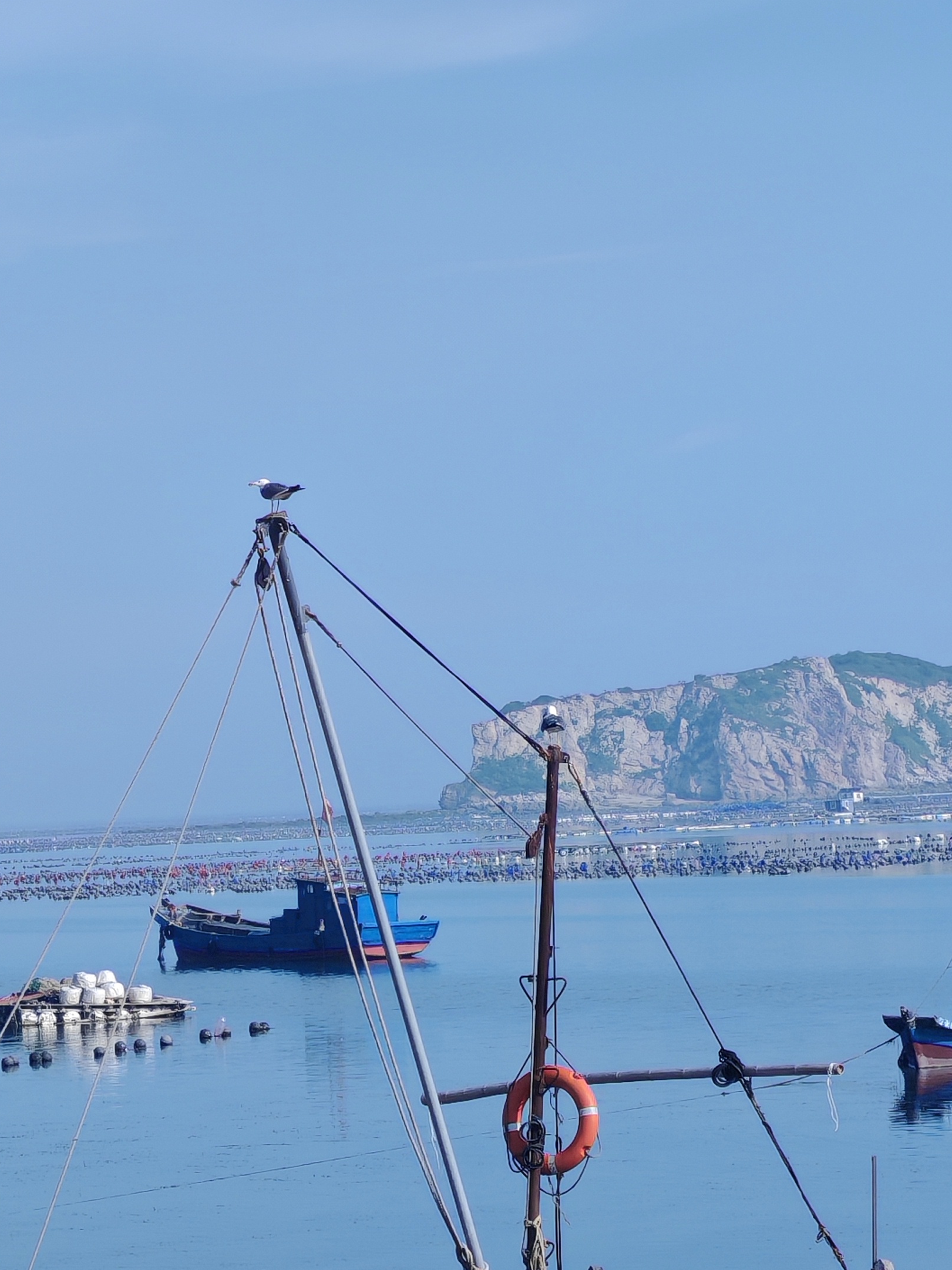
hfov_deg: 9.8
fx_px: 5538
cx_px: 278
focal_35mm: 151
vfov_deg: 13.1
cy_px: 552
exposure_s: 1/440
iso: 50
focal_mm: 8.67
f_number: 2.4
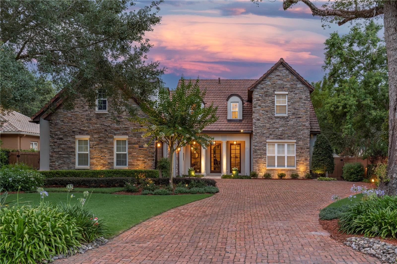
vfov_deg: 40.0
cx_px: 198
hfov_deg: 57.2
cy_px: 132
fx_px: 364
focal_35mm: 33
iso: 50
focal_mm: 33
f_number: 11
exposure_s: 3.2
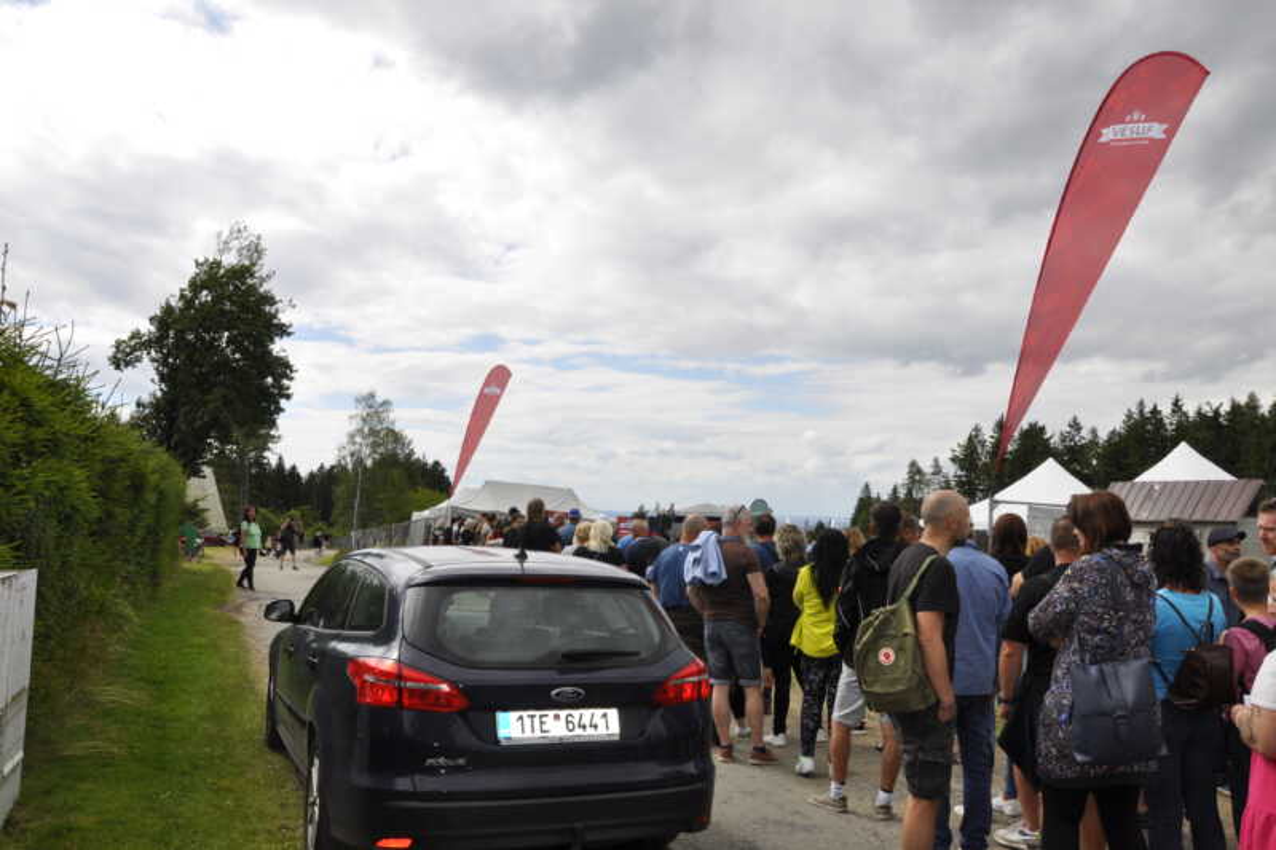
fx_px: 957
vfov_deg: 47.9
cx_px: 638
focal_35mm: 27
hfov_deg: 67.4
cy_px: 425
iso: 200
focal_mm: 18
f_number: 16
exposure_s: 1/200
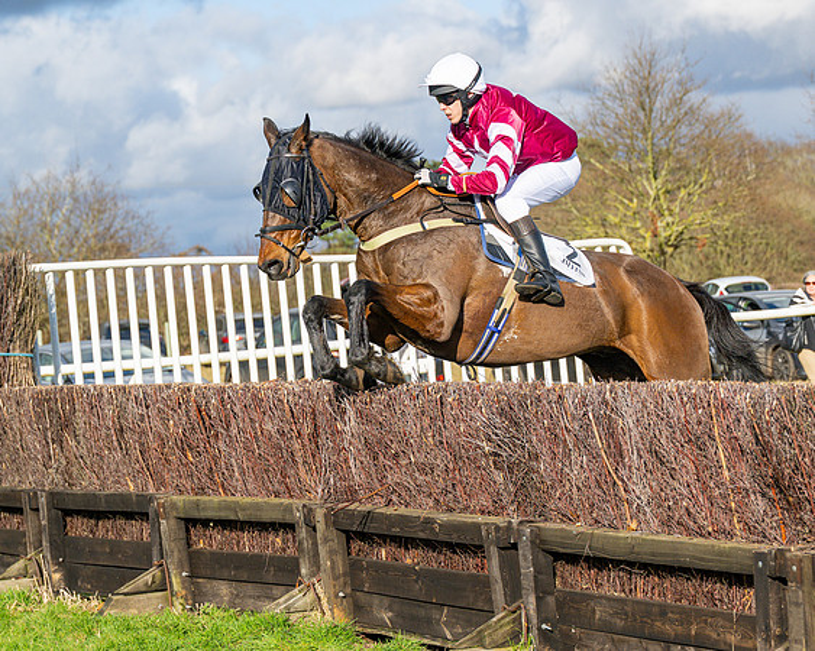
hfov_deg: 16.6
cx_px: 536
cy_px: 363
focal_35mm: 116
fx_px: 2790
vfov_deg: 13.3
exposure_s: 1/3200
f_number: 4
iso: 200
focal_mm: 70
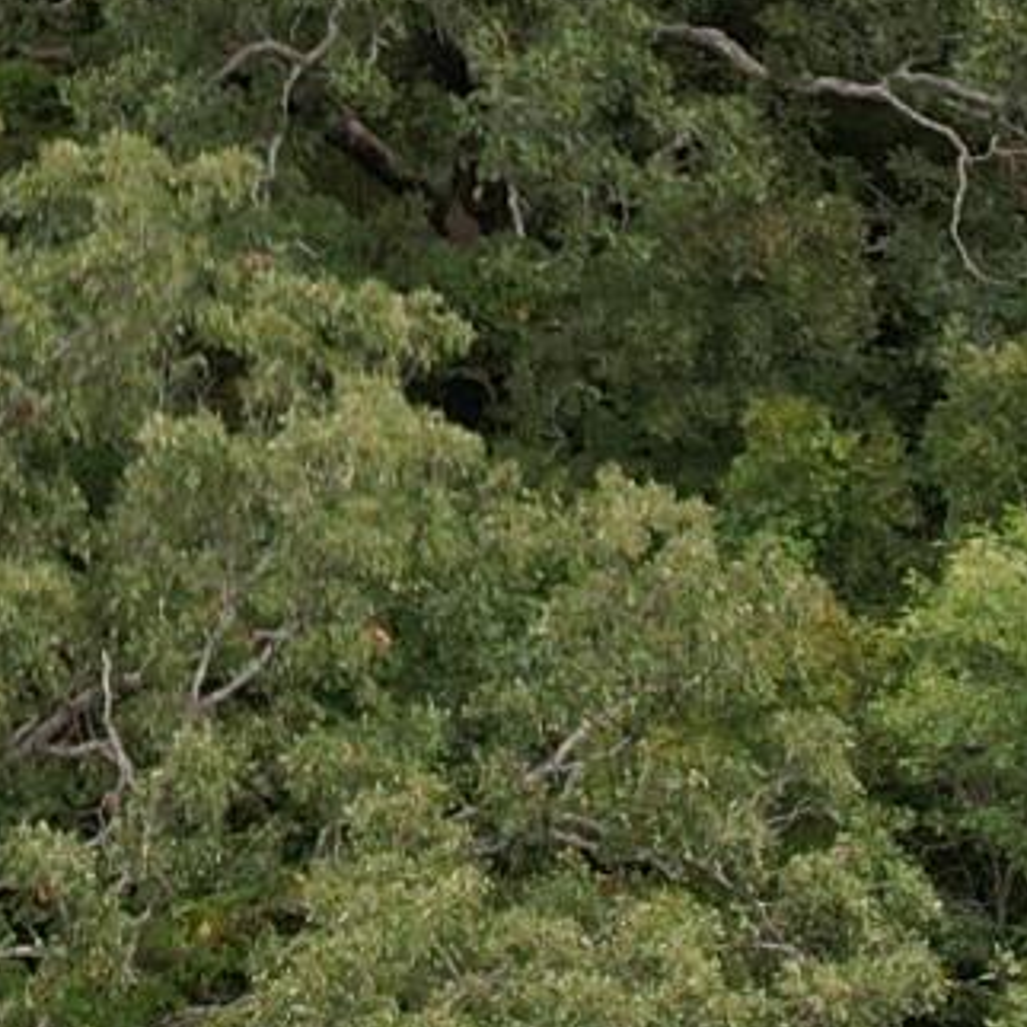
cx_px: -147
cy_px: -507
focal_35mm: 174
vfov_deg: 9.8
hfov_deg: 9.9
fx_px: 5840
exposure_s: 1/400
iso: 120
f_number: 2.8
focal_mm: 8.38
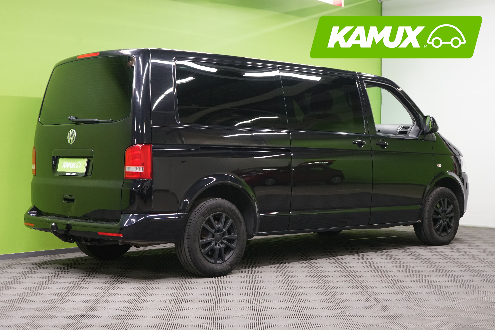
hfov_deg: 35.1
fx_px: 784
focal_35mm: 57
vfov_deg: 23.8
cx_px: 248
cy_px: 165
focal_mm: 57
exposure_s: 1/50
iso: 1600
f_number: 5
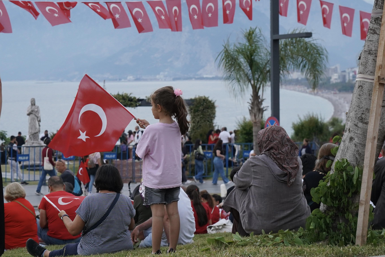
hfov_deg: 28.8
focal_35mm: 70
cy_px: 128
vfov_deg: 19.5
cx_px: 192
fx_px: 749
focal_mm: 70
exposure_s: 1/500
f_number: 5.6
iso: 1600
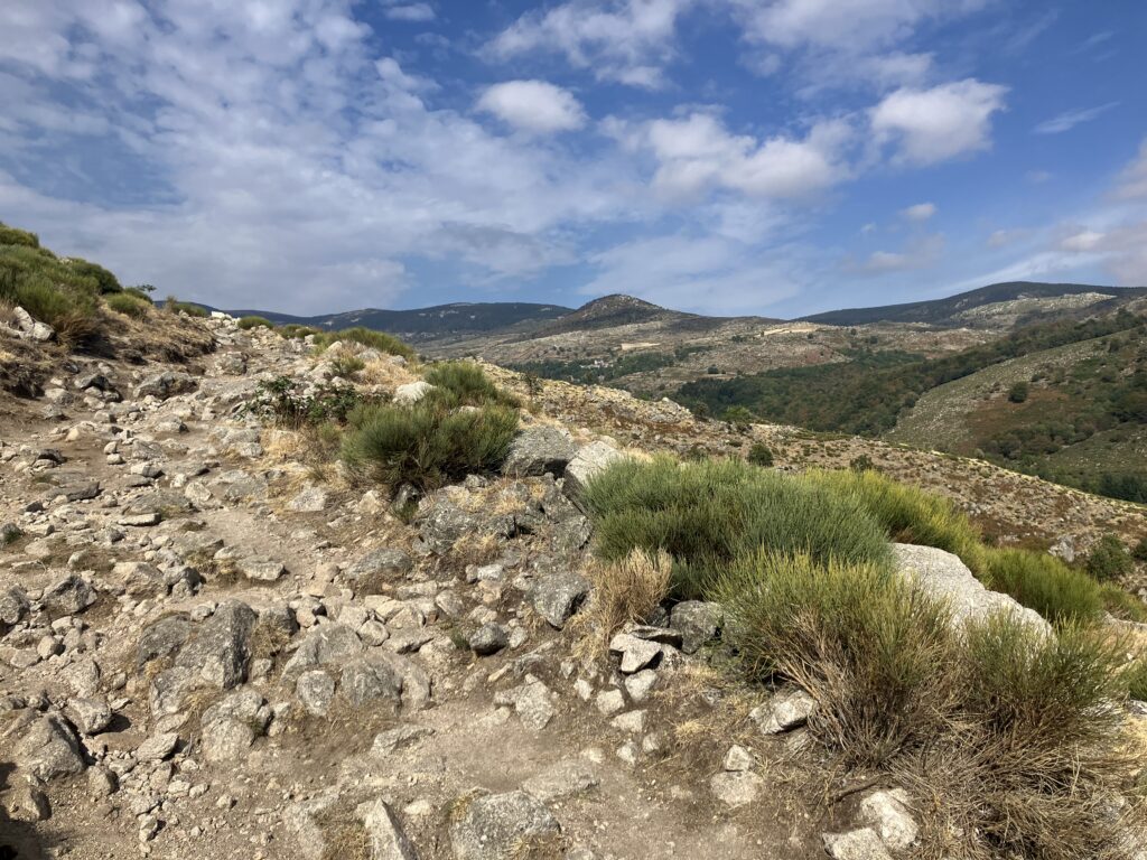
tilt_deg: -0.3
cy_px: 430
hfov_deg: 63.4
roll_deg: +1.2
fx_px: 928
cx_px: 574
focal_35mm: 28
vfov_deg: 49.7
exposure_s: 1/3247
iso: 32
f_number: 1.8
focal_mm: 3.99
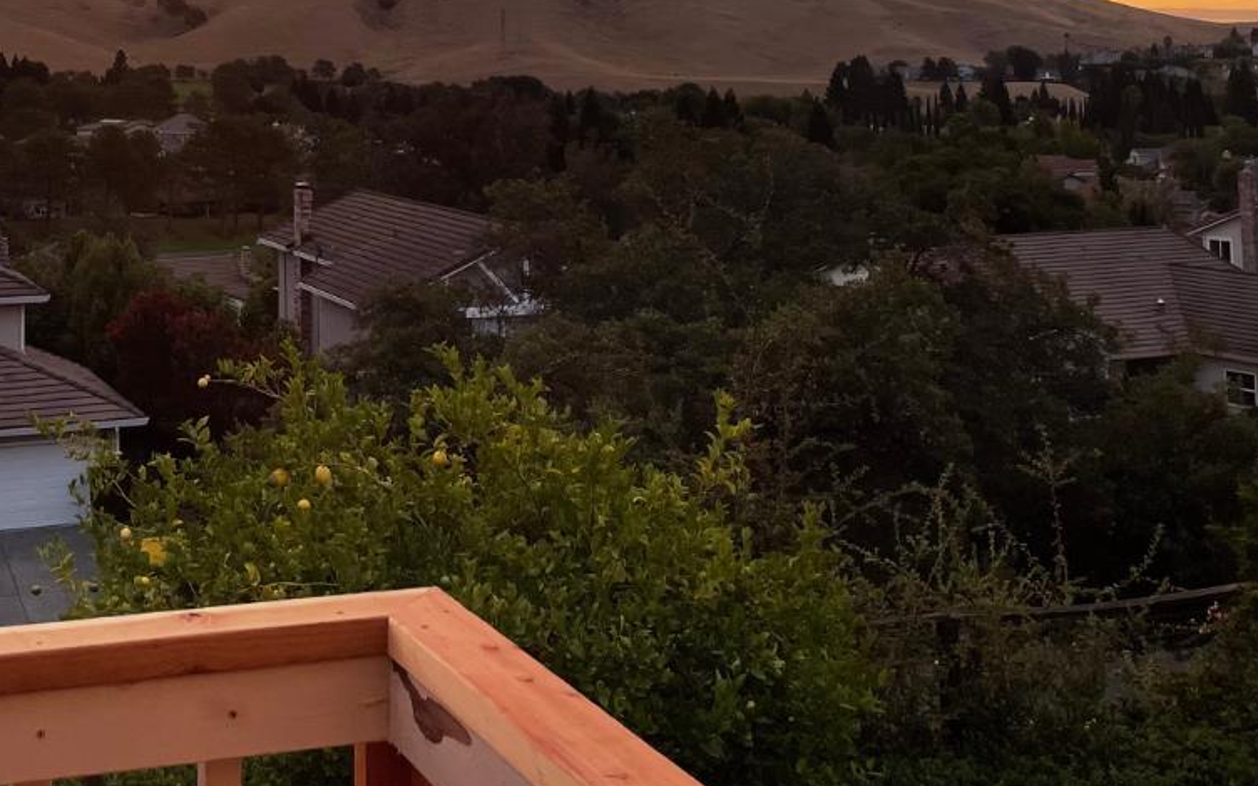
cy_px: -84
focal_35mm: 55
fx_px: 1886
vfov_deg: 22.2
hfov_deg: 36.1
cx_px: 314
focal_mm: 4.2
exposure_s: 1/121
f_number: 1.6
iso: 64
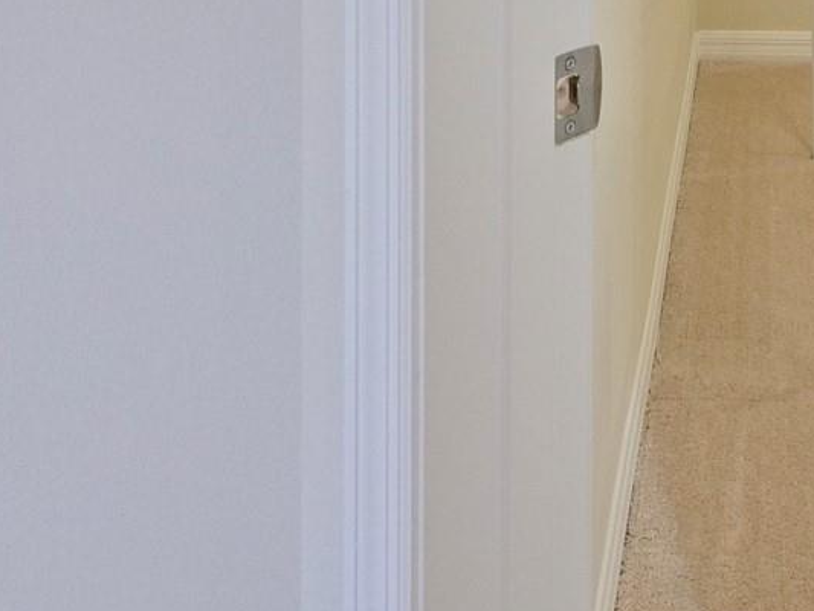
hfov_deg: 36.9
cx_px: 748
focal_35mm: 48
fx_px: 1129
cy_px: -241
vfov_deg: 25.0
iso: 800
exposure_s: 1/60
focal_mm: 8
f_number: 4
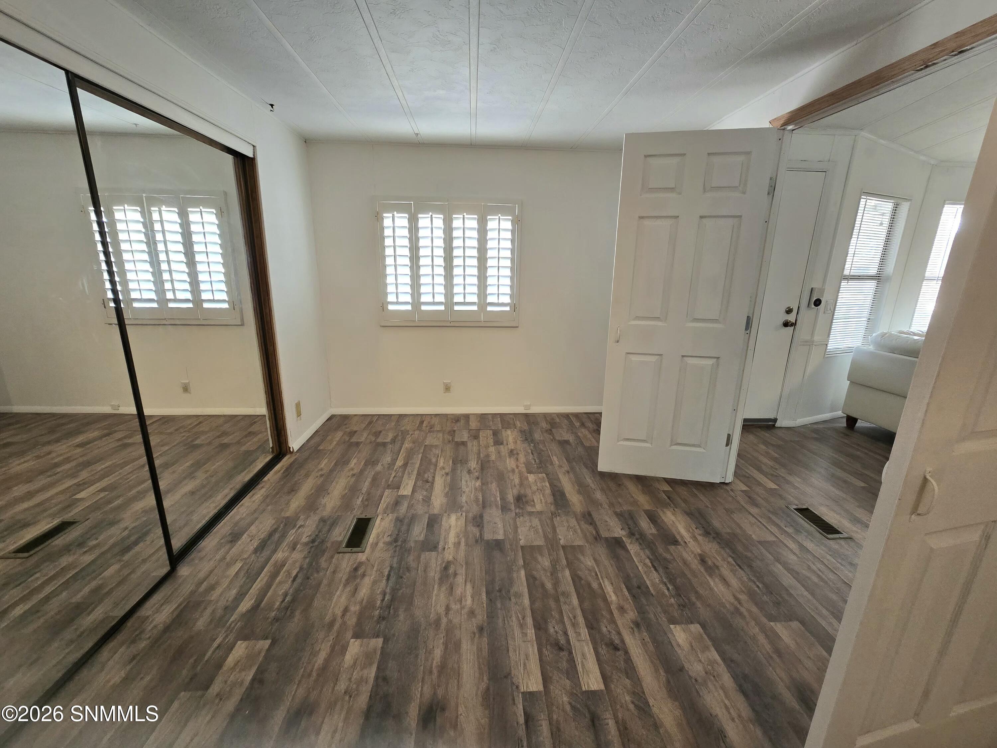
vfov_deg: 89.9
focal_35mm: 13
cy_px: 374
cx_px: 498
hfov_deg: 106.2
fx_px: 374
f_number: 2.2
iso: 160
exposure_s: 1/60.2
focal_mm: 2.2
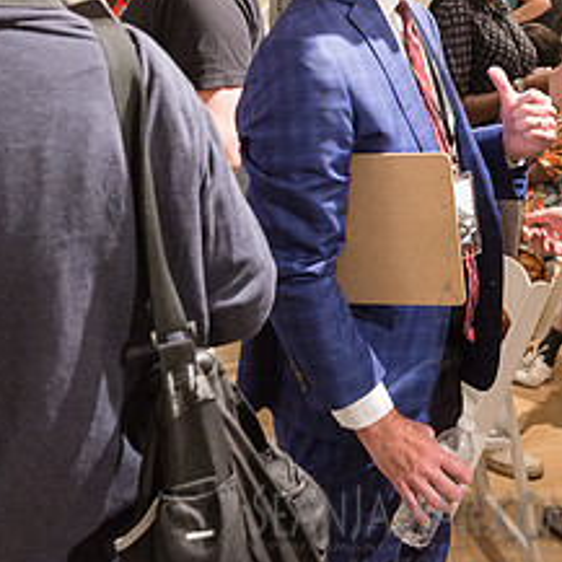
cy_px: 74
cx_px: 445
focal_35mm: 66
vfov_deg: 25.4
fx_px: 1212
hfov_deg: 25.7
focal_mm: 29
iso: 2500
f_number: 4
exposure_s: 1/100
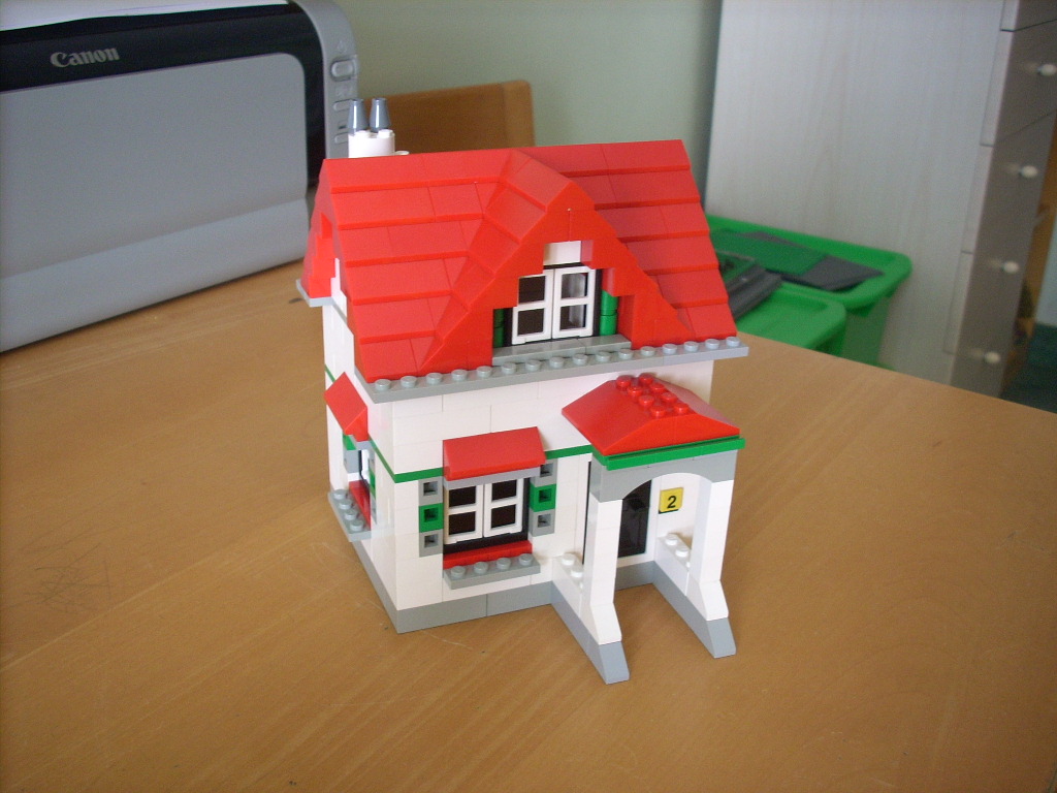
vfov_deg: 38.7
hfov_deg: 50.1
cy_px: 396
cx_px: 528
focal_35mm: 37
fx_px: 1130
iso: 161
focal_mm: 6.2
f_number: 2.8
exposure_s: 1/30
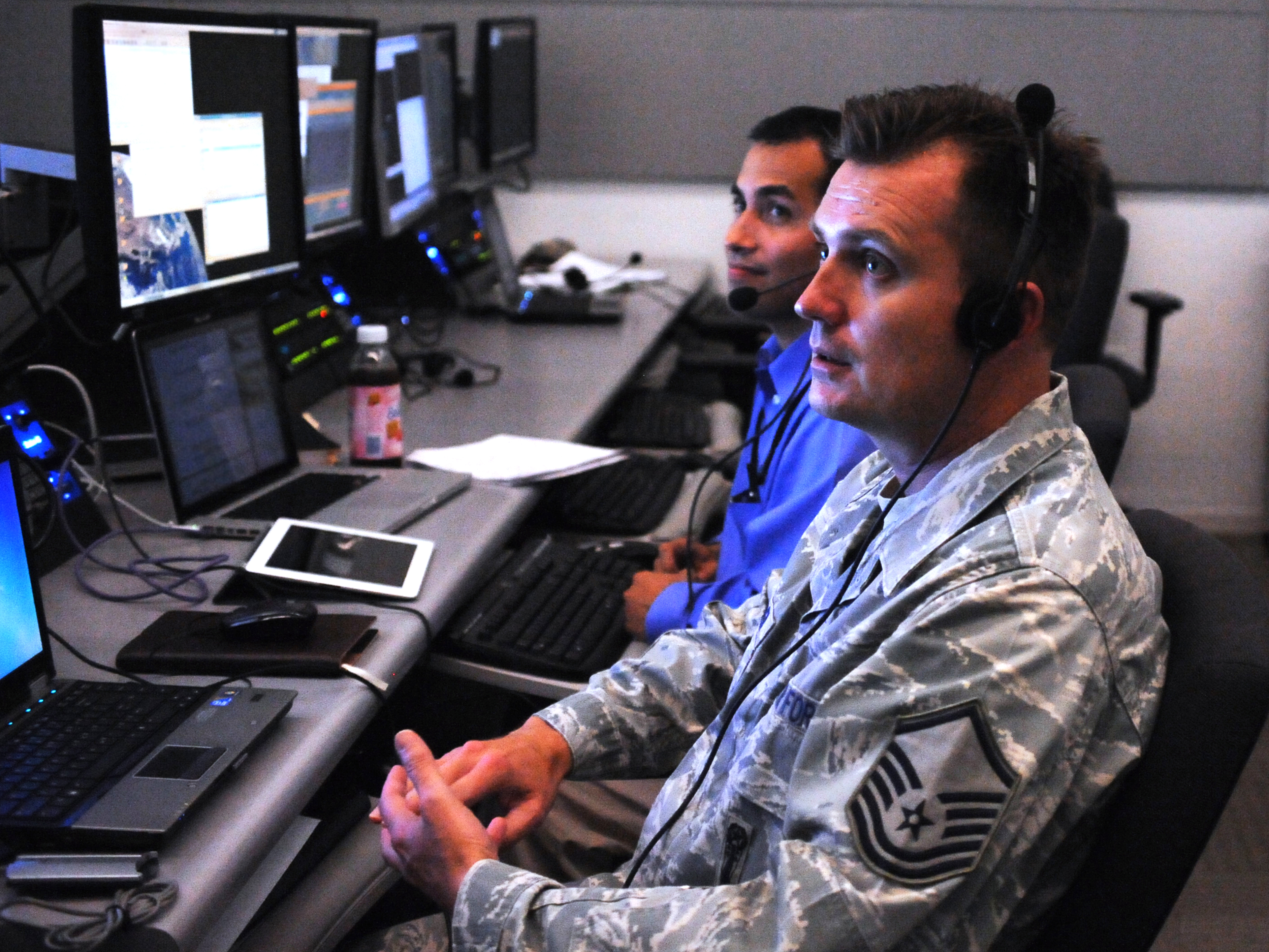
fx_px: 1393
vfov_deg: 37.7
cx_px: 642
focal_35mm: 38
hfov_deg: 49.0
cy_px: 475
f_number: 3.5
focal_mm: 35
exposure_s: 1/200
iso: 6400
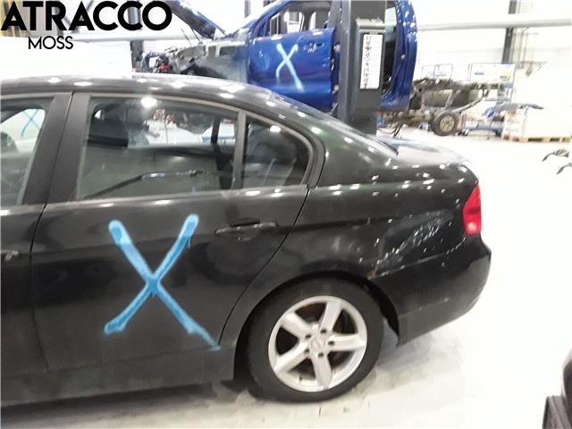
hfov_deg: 63.4
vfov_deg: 49.7
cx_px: 286
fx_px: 463
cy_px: 214
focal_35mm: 28
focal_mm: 2.91
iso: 500
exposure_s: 1/20
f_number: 1.9
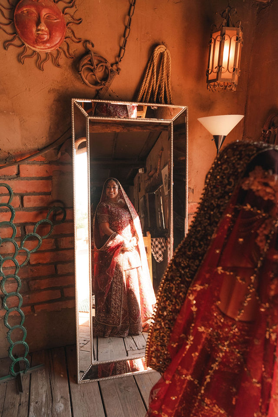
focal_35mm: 24
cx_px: 139
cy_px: 208
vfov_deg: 73.7
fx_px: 278
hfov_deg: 53.1
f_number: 4
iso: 320
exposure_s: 1/250
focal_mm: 24
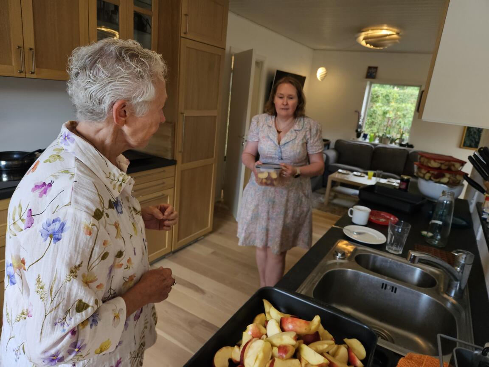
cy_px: 184
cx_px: 244
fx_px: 325
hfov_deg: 73.9
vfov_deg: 58.9
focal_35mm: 23
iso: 160
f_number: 1.8
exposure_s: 1/180
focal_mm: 5.4
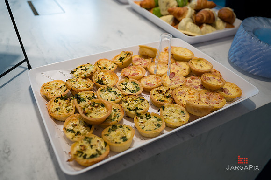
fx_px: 223
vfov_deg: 44.0
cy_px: 91
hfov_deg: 62.5
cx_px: 136
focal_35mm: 30
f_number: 3.5
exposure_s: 1/200
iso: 400
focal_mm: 29
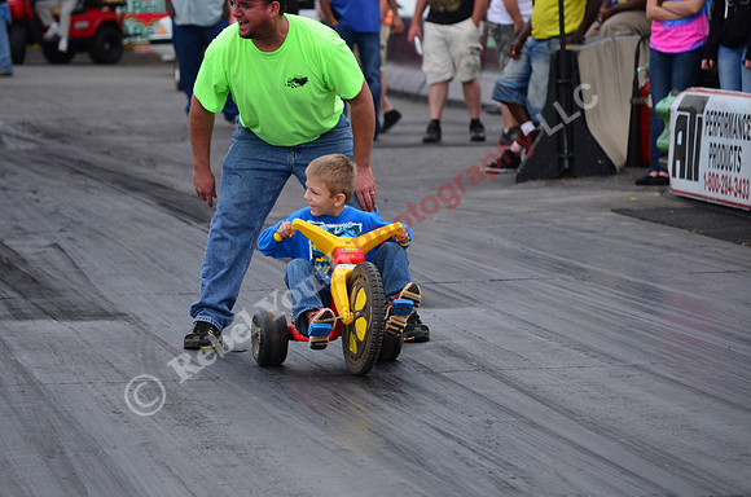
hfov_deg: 7.9
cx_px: 376
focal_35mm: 262
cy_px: 248
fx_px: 5464
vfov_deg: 5.2
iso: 1000
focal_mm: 175
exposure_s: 1/2000
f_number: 5.6
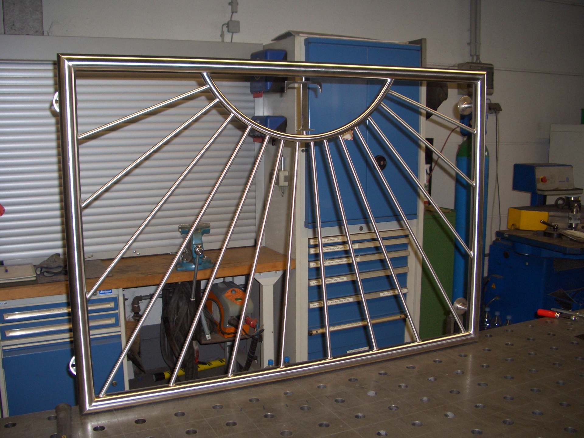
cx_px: 292
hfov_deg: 52.6
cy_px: 219
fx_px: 590
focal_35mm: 35
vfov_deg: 40.7
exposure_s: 1/60
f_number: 2.6
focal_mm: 5.8
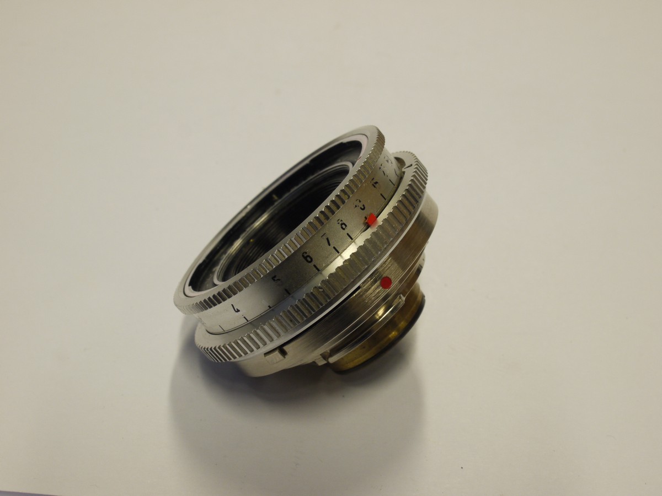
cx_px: 331
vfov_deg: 24.4
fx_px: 1147
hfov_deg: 32.2
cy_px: 248
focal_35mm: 60
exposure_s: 1/13
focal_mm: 30
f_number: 11
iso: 400
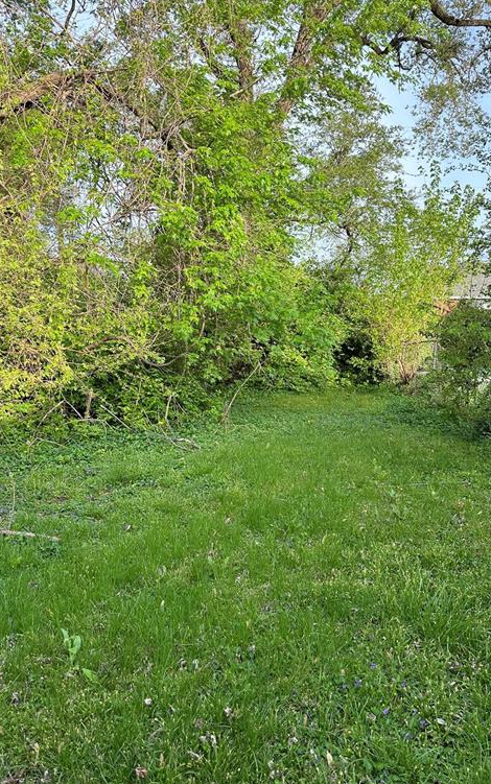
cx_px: 257
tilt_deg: -3.8
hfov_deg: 47.6
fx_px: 556
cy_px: 396
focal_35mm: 26
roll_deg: +1.2
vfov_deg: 70.4
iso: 80
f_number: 1.78
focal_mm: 6.86
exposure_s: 1/608
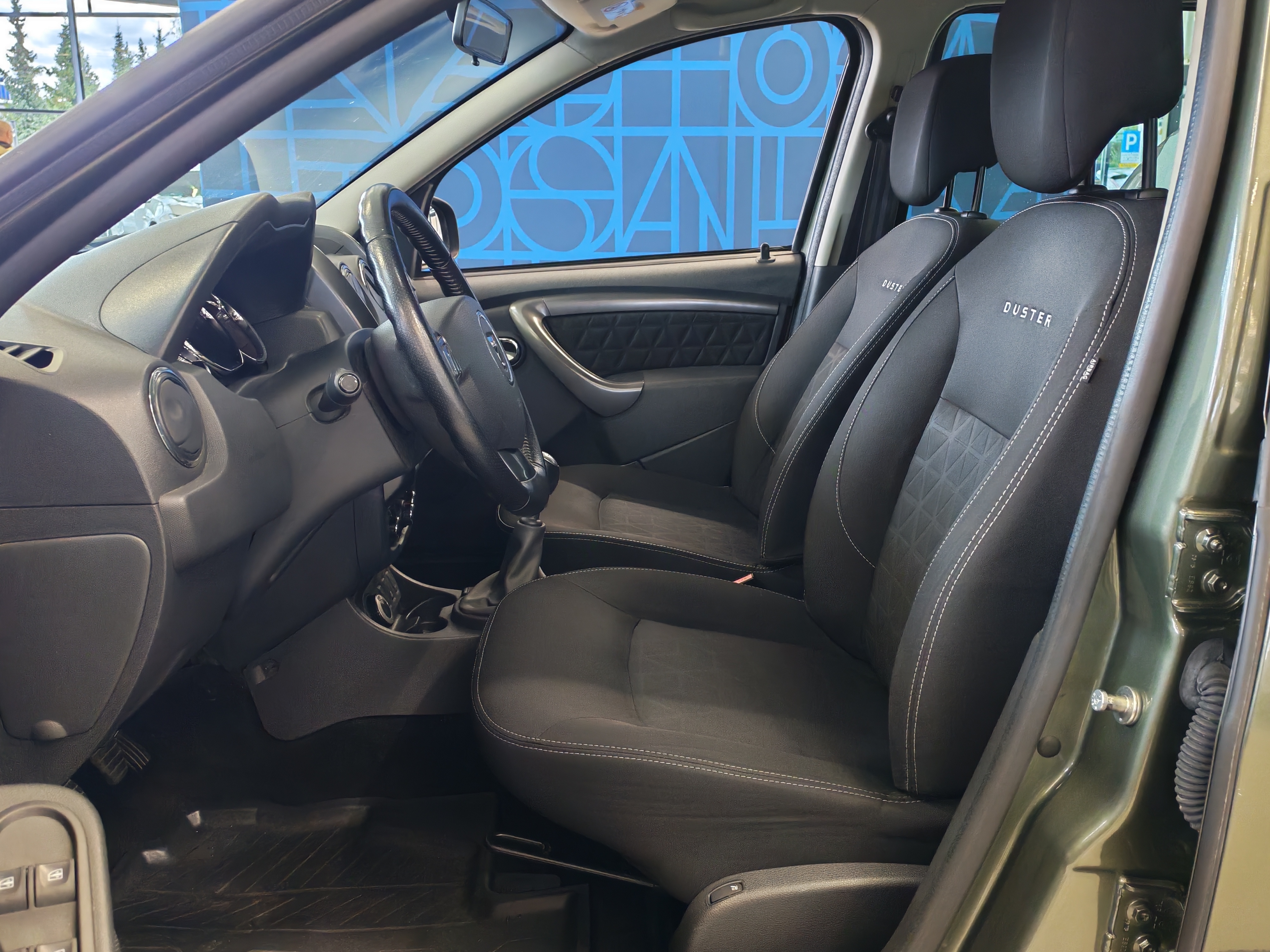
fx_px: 1211
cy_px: 476
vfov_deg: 42.9
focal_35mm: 33
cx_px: 635
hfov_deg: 55.4
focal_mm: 6.12
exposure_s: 1/100
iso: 1000
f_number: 1.9
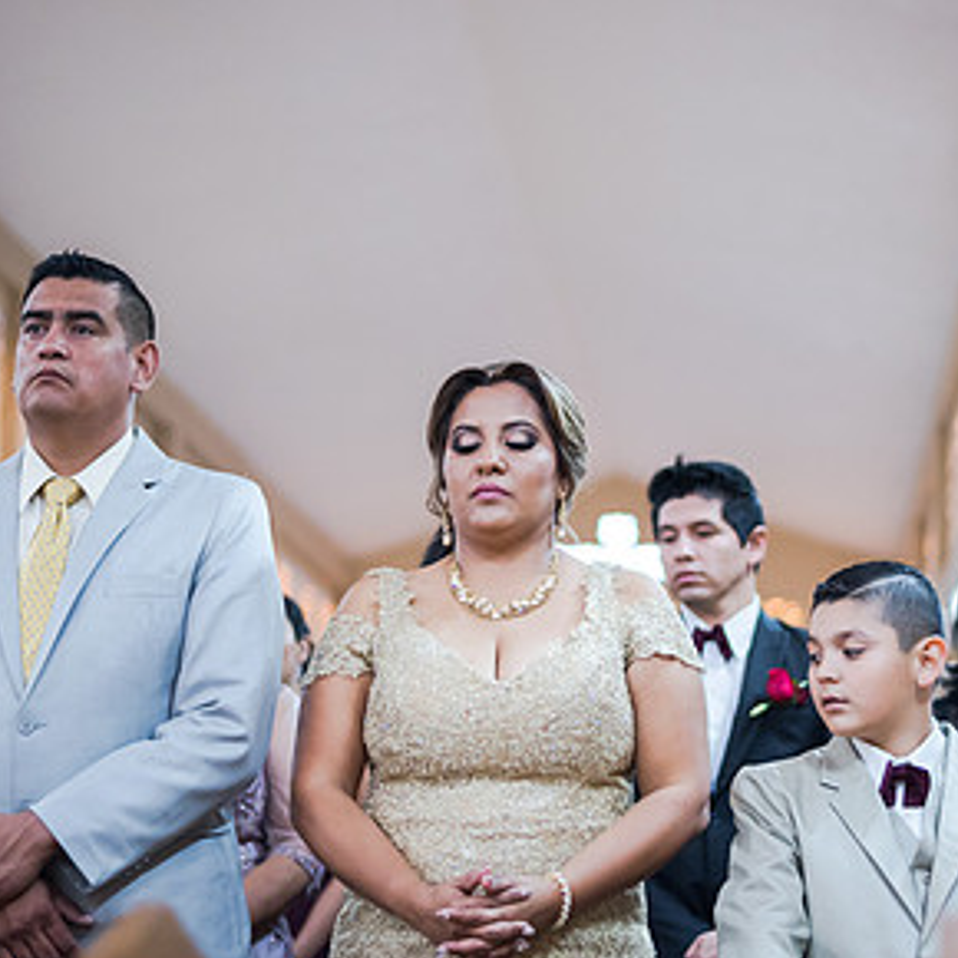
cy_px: 504
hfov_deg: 20.4
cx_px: 608
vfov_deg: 20.4
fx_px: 2661
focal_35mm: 85
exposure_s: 1/200
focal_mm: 50
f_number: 1.8
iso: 1600
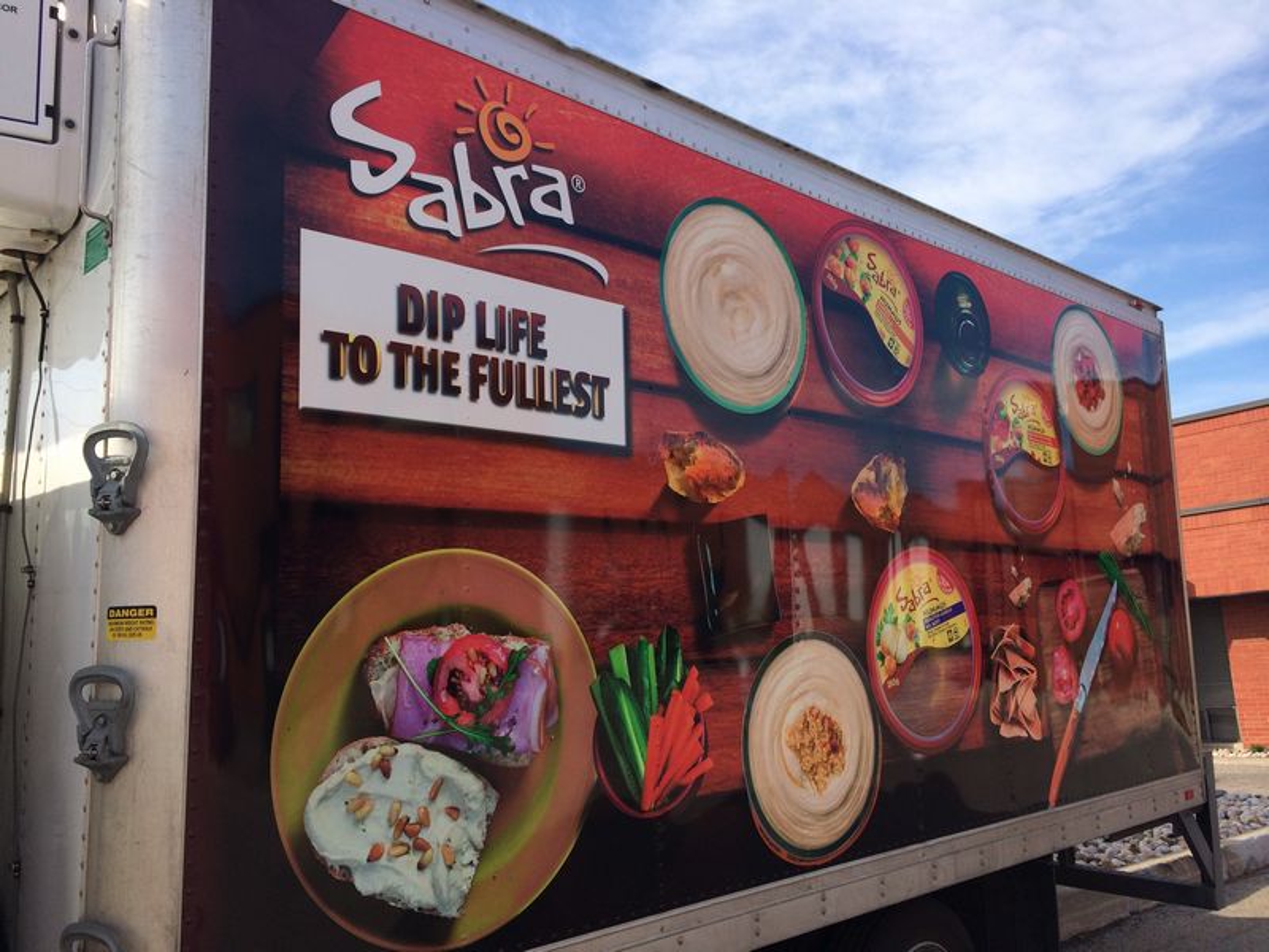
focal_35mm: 30
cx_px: 634
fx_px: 1100
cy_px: 476
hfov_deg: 60.0
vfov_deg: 46.8
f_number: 2.2
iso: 32
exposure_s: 1/1244
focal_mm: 4.12
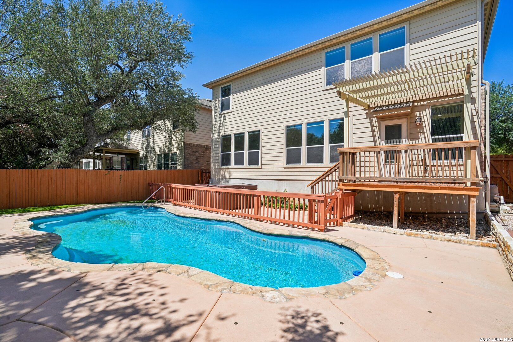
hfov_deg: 96.7
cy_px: 171
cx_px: 256
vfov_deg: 73.7
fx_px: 228
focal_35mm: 16
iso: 200
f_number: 8
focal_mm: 16
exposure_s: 1/750
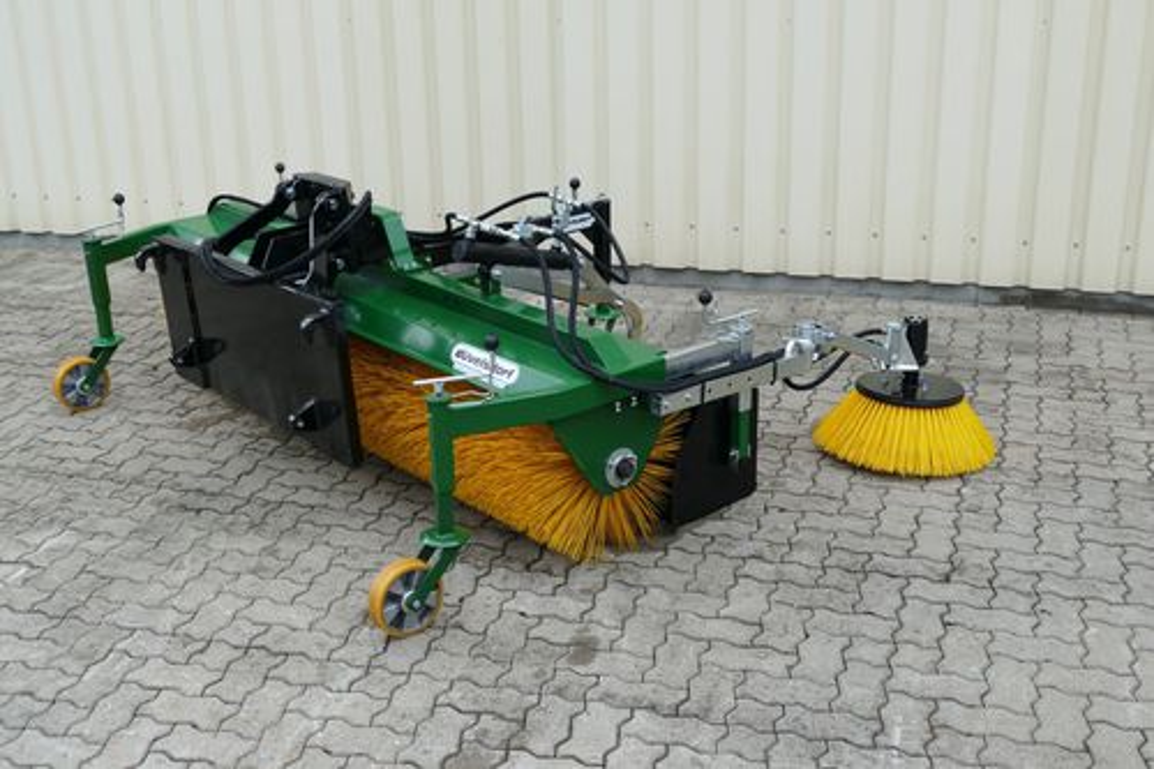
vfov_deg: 31.9
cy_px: 384
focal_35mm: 42
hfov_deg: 46.4
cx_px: 577
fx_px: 1346
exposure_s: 1/500
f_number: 3.2
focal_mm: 15.26
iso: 125
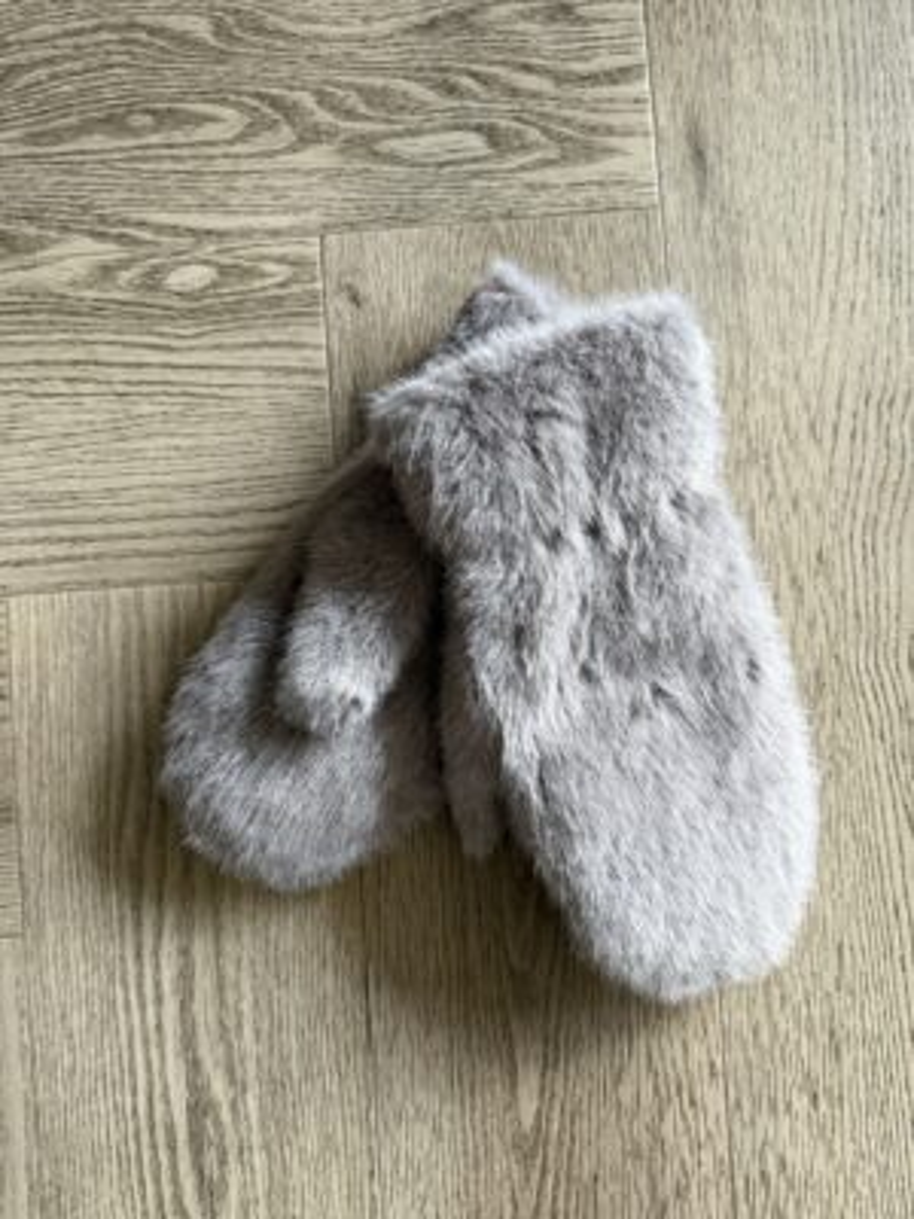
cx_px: 457
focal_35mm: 24
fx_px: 845
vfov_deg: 71.6
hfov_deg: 56.8
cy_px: 610
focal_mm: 6.76
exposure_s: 1/60
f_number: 1.78
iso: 500
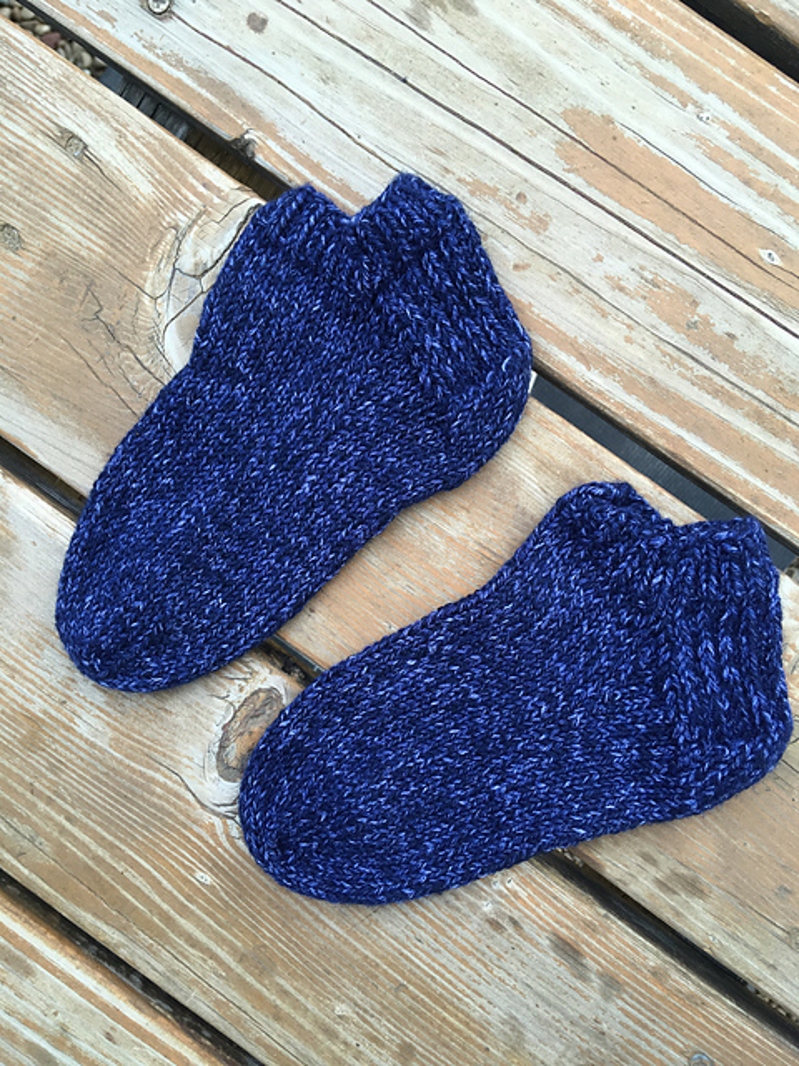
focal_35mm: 29
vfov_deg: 61.7
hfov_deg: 48.2
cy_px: 533
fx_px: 892
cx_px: 400
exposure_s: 1/120
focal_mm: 4.15
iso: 40
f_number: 2.2
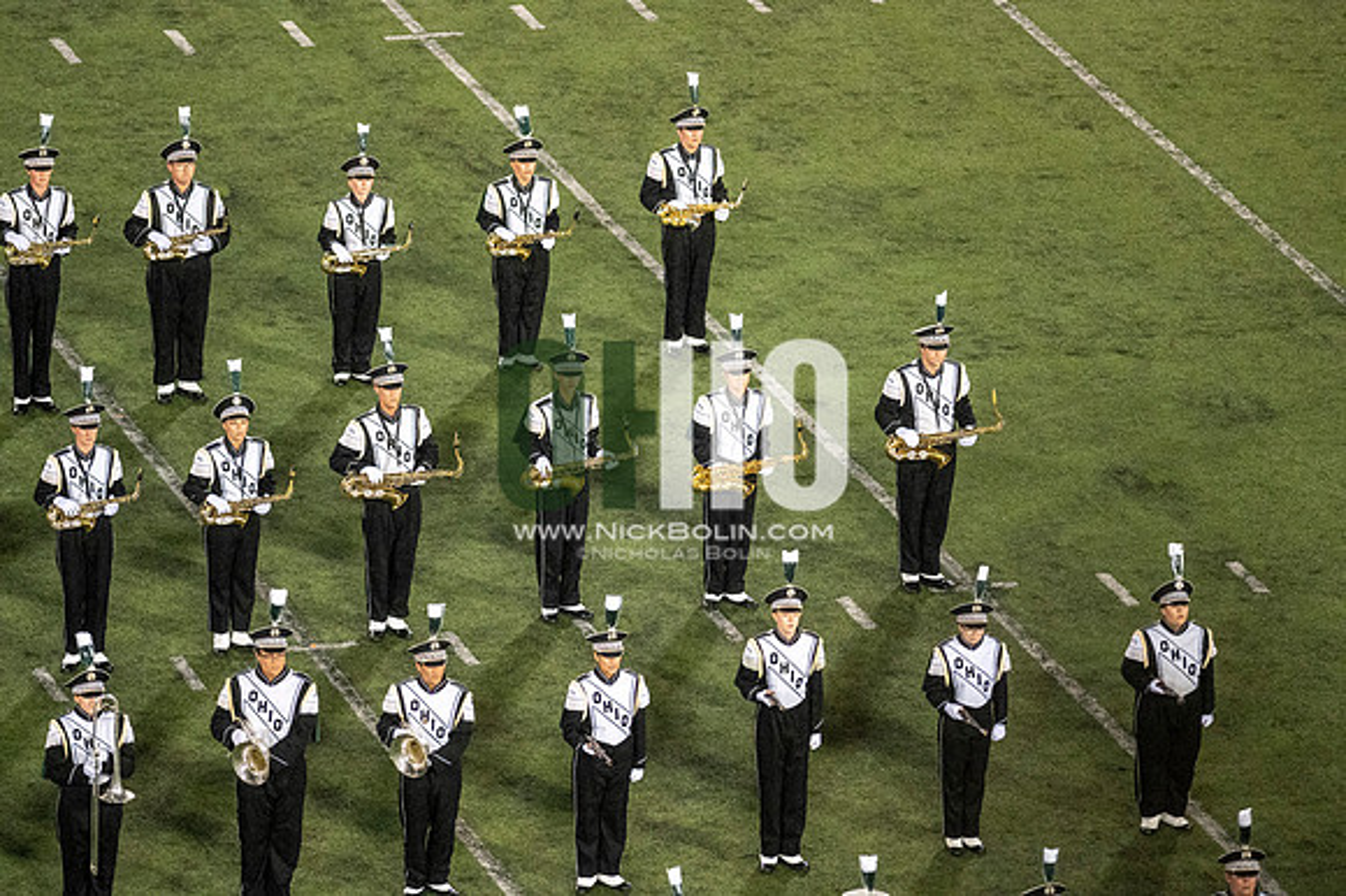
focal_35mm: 300
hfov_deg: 6.9
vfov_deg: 4.6
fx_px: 11210
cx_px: 673
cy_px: 448
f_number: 2.8
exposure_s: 1/2500
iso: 6400
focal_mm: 300
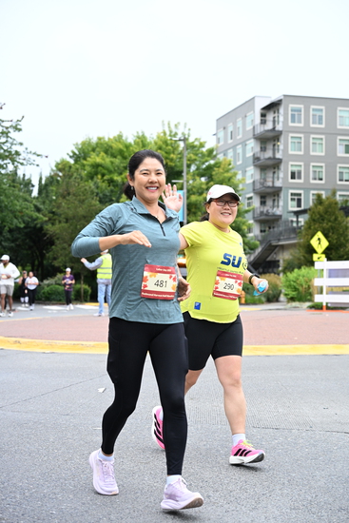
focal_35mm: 57
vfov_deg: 35.0
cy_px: 262
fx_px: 828
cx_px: 174
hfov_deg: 23.8
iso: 1600
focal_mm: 57
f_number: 4
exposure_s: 1/640
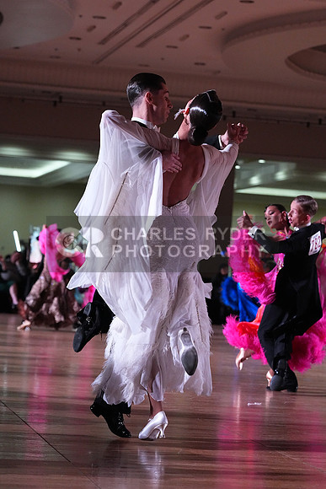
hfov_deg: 11.8
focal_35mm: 116
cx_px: 163
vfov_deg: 17.6
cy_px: 244
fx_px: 1575
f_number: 5.6
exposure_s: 1/400
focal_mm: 116
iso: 8000
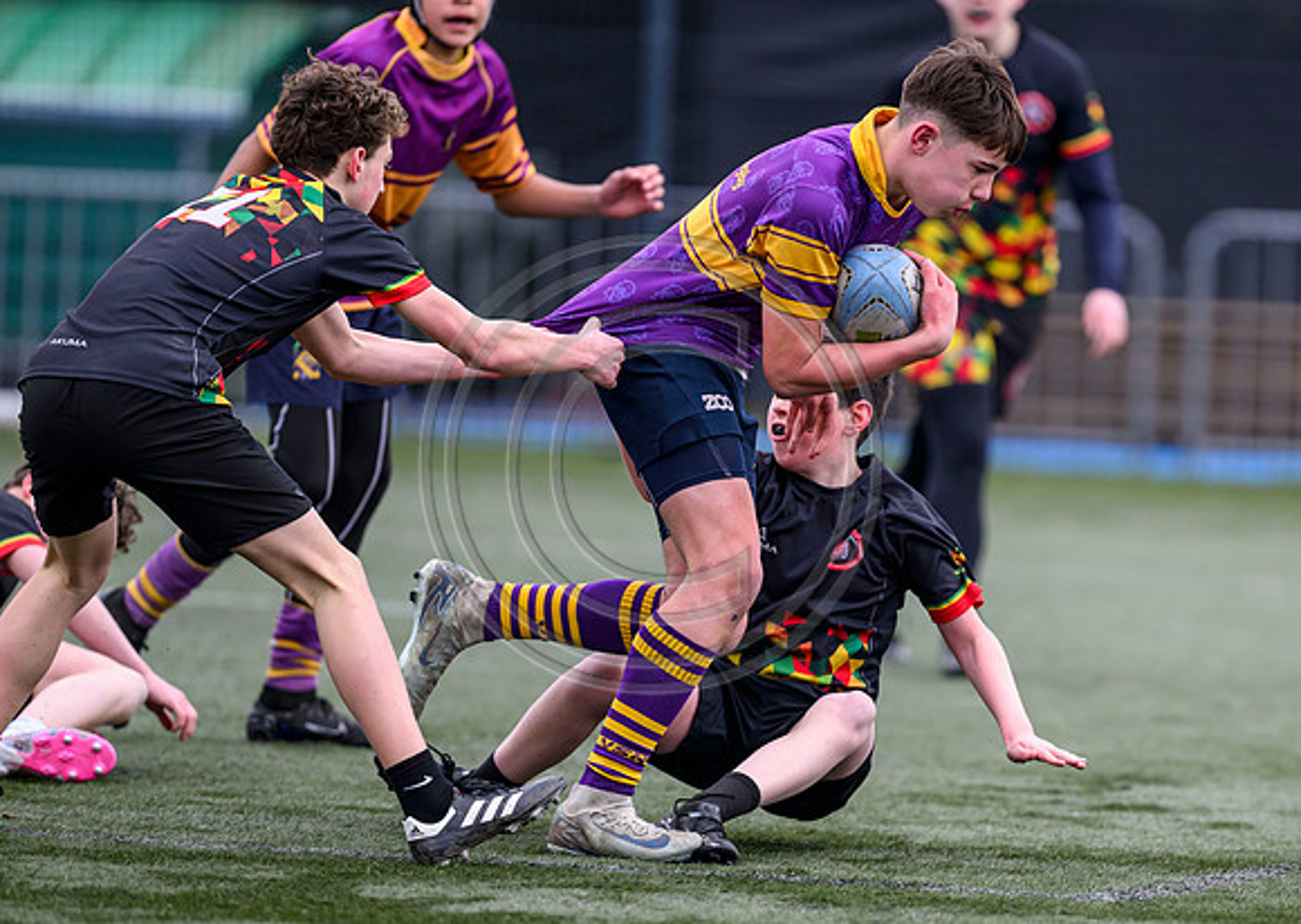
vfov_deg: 2.6
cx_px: 913
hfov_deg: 3.7
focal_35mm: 550
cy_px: 608
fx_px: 20273
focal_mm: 400
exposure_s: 1/1600
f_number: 3.2
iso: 500
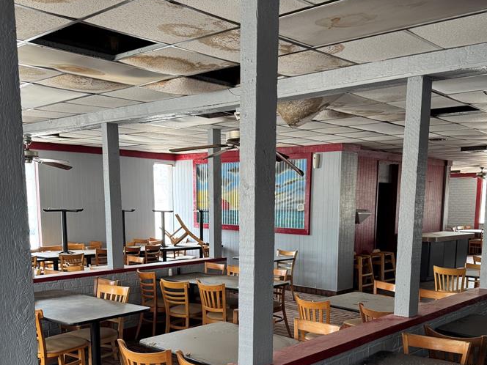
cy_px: 276
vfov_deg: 37.7
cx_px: 269
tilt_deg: -8.1
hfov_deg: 50.1
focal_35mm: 37
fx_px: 521
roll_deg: -1.2
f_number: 1.78
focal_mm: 6.76
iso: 200
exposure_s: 1/103
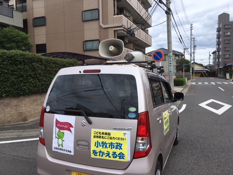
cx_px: 116
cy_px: 88
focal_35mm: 29
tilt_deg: -3.2
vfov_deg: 48.2
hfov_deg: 61.7
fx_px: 195
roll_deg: +1.2
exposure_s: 1/905
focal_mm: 4.15
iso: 25
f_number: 2.2
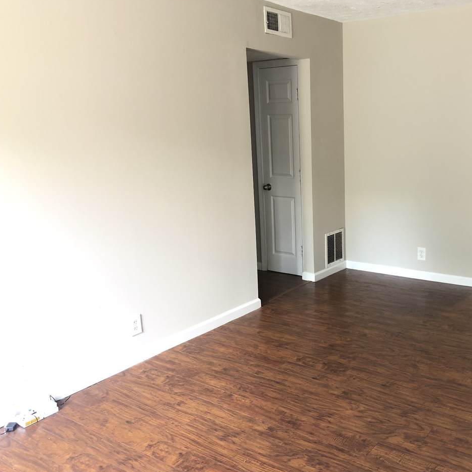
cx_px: 320
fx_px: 525
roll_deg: +1.5
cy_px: 235
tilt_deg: -10.5
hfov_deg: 47.6
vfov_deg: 48.5
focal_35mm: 34
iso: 50
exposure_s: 1/15
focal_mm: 4
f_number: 1.8
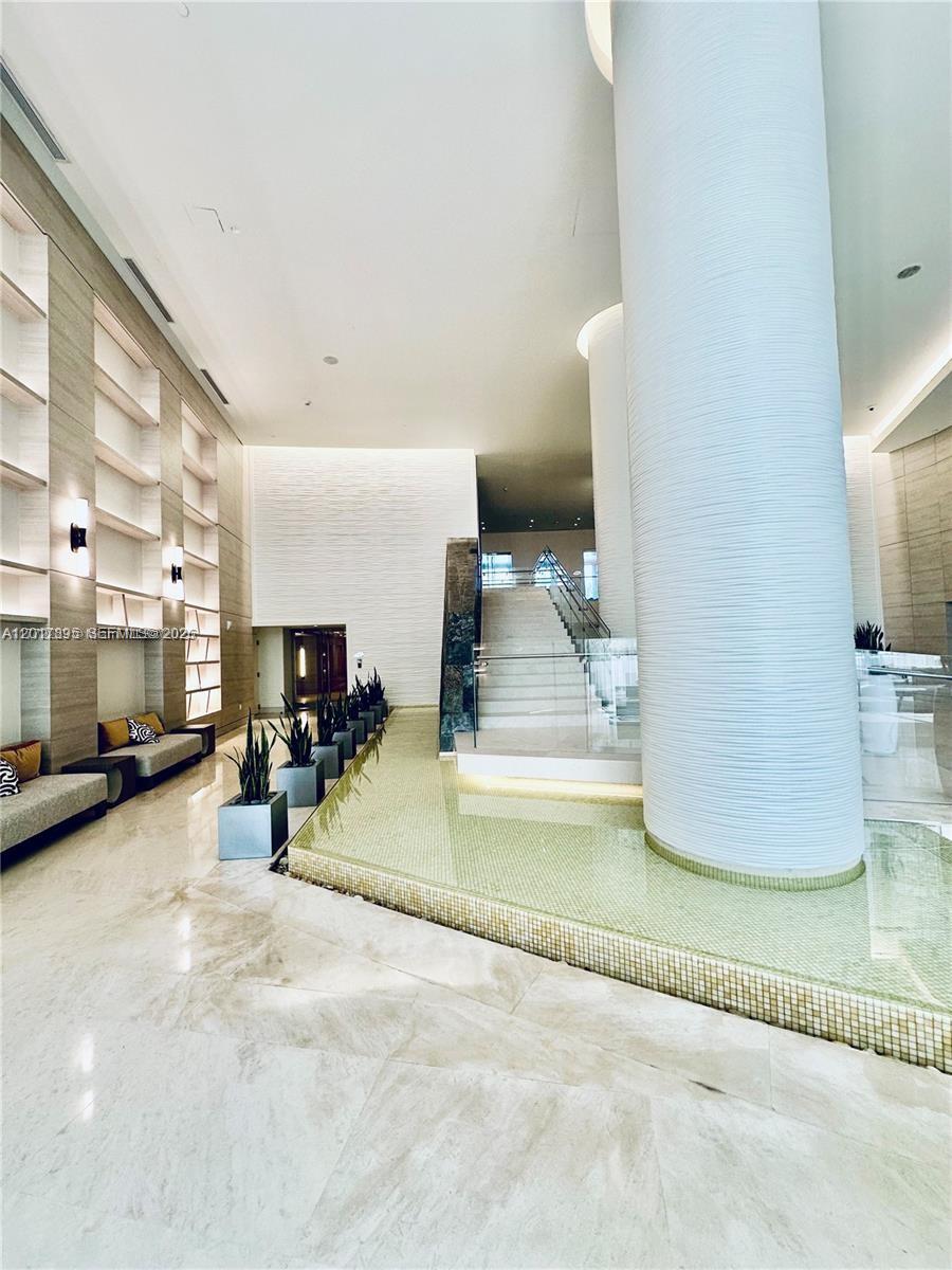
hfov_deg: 85.7
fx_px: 513
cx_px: 476
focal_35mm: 14
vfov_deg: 102.1
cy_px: 635
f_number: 2.2
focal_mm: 2.22
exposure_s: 1/120
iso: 100
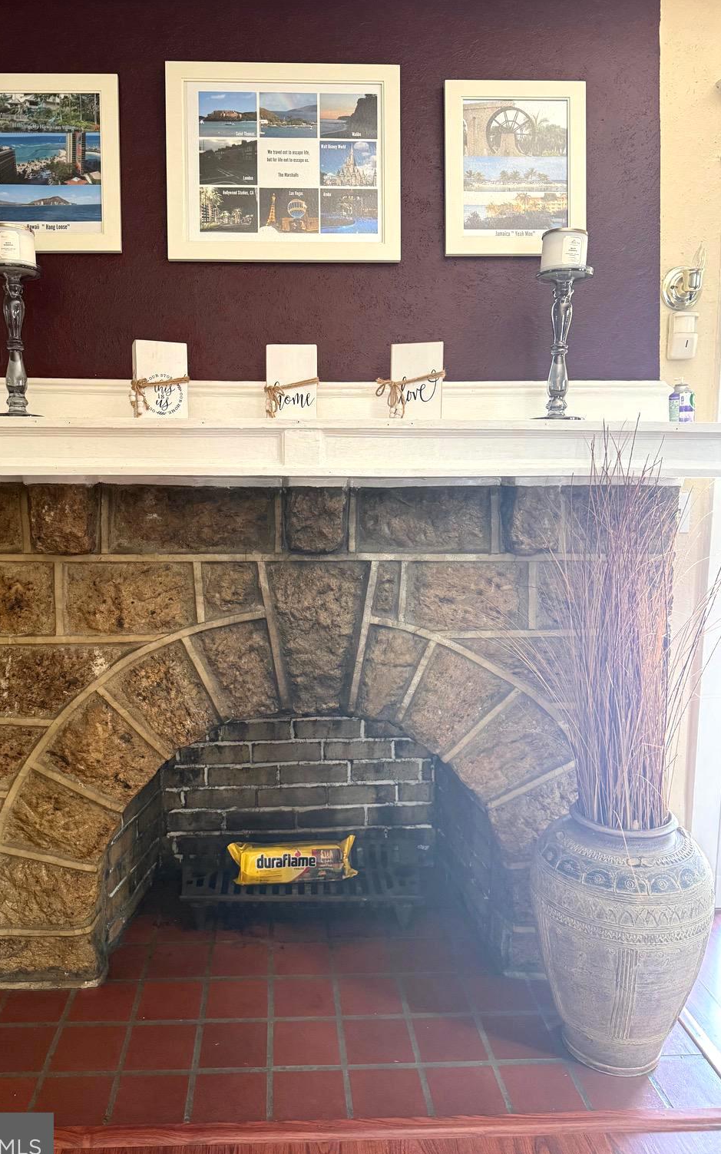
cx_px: 304
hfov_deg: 47.4
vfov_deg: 70.4
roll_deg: -0.3
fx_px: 818
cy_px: 586
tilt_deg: -7.1
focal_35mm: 26
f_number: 1.78
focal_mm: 6.76
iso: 320
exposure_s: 1/60
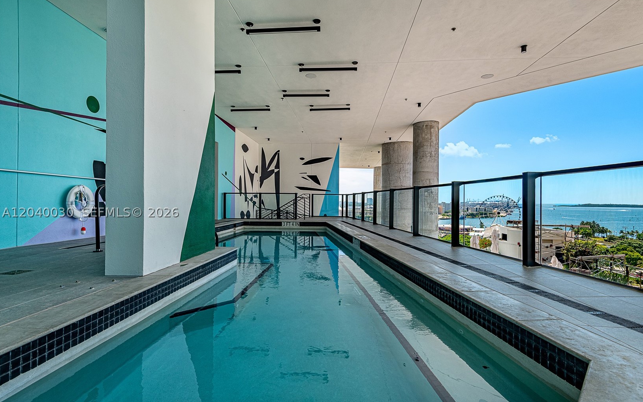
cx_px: 334
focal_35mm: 17
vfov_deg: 67.9
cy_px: 212
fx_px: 298
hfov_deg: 94.3
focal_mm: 16
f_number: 8
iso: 400
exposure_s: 1/800
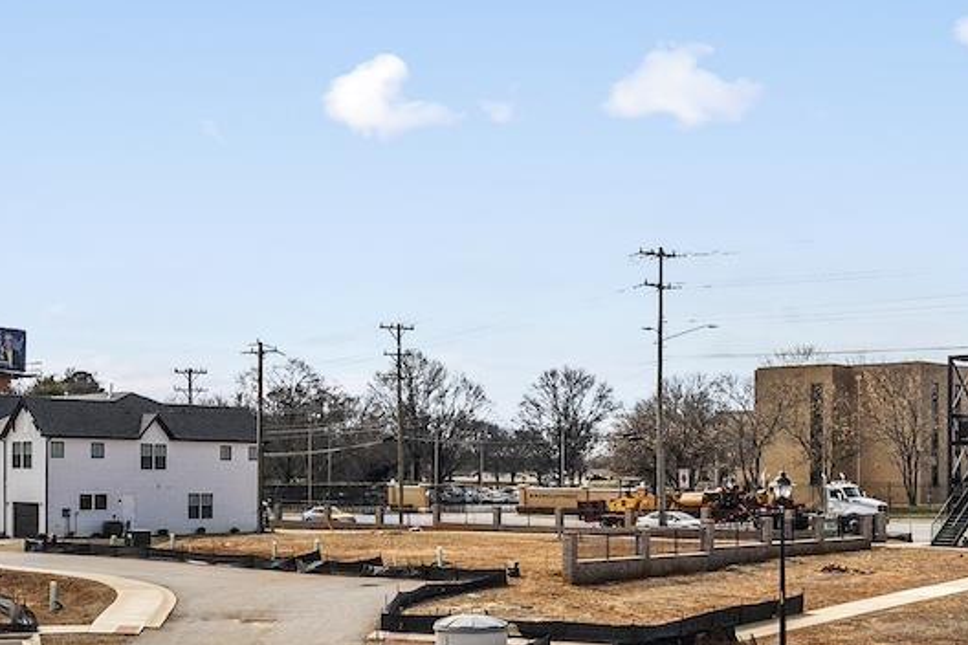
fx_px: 1425
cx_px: 271
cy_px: 507
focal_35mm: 53
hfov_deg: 36.8
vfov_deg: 25.1
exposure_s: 1/2500
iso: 400
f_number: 6.3
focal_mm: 14
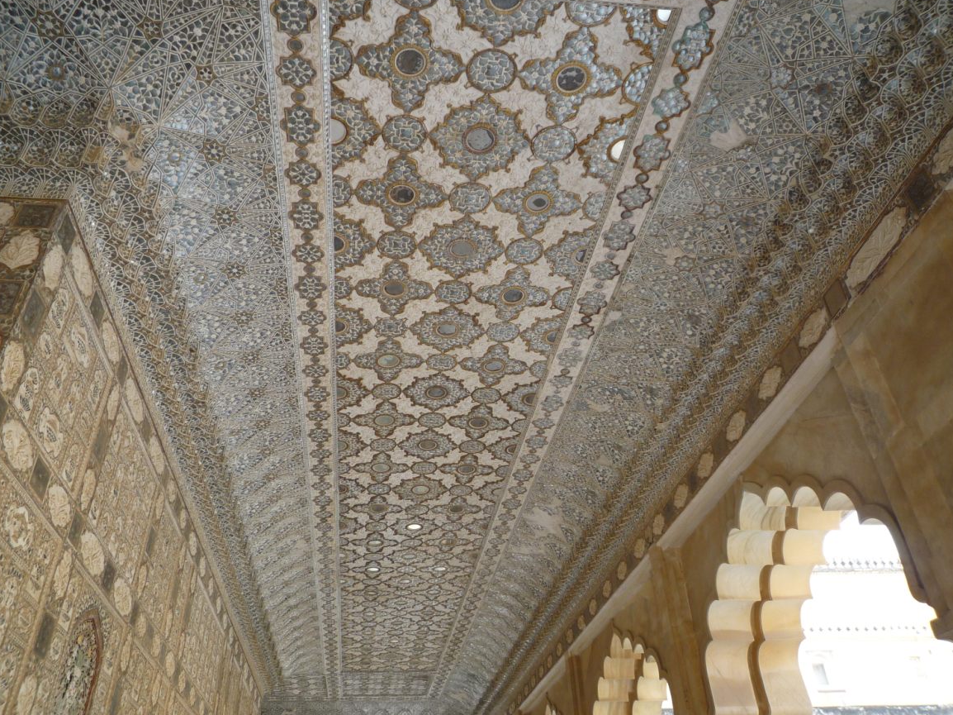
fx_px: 716
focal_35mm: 26
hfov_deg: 67.3
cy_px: 346
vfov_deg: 53.0
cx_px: 462
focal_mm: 4.4
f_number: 2.8
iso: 100
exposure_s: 1/60
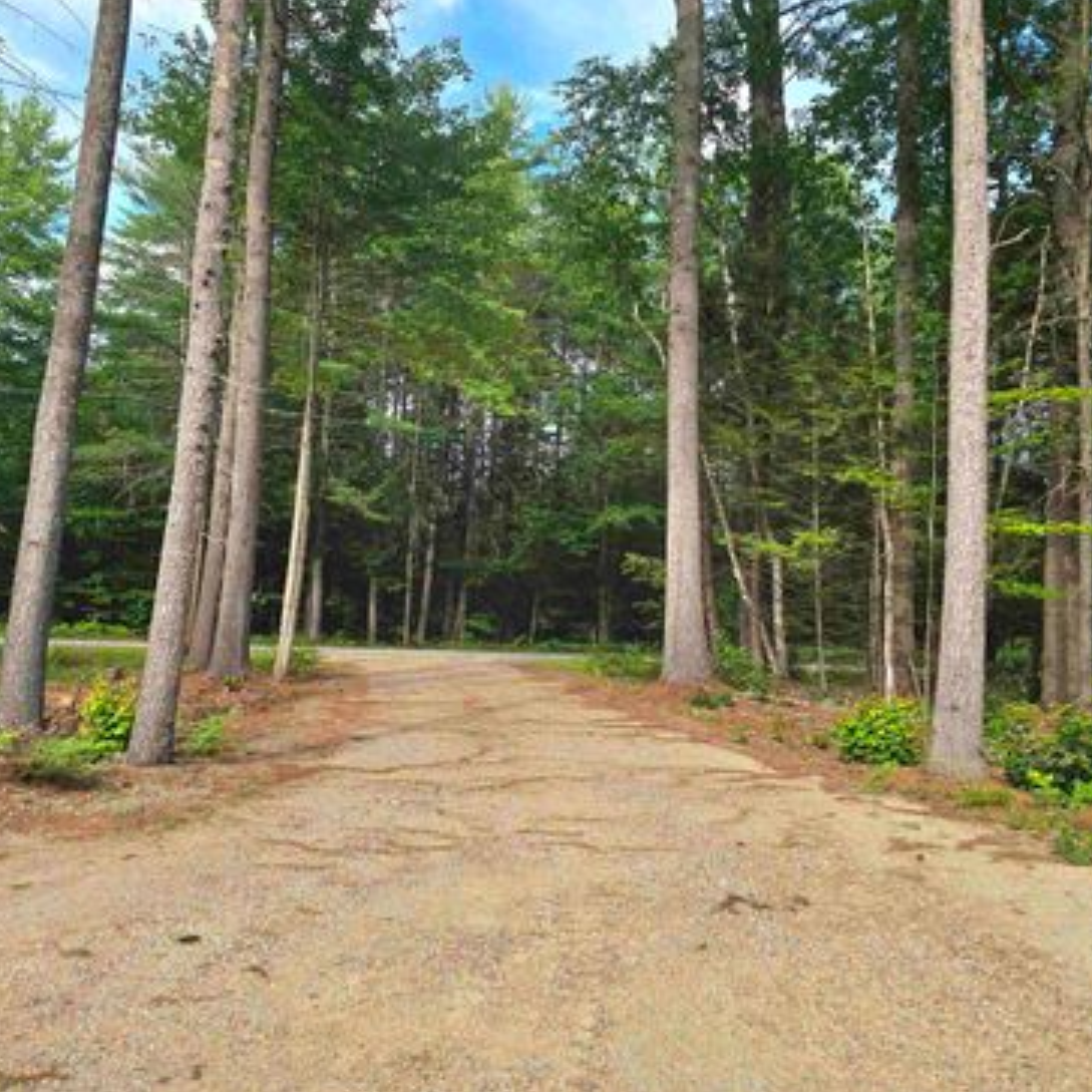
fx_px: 999
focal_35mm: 28
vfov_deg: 57.3
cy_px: 537
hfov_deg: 57.3
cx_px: 541
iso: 12
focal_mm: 6.3
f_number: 1.7
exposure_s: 1/200
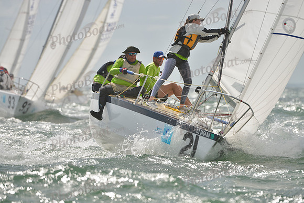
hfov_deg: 5.2
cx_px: 152
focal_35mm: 400
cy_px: 102
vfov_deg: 3.4
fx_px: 3378
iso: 280
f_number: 8
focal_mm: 400
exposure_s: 1/1600
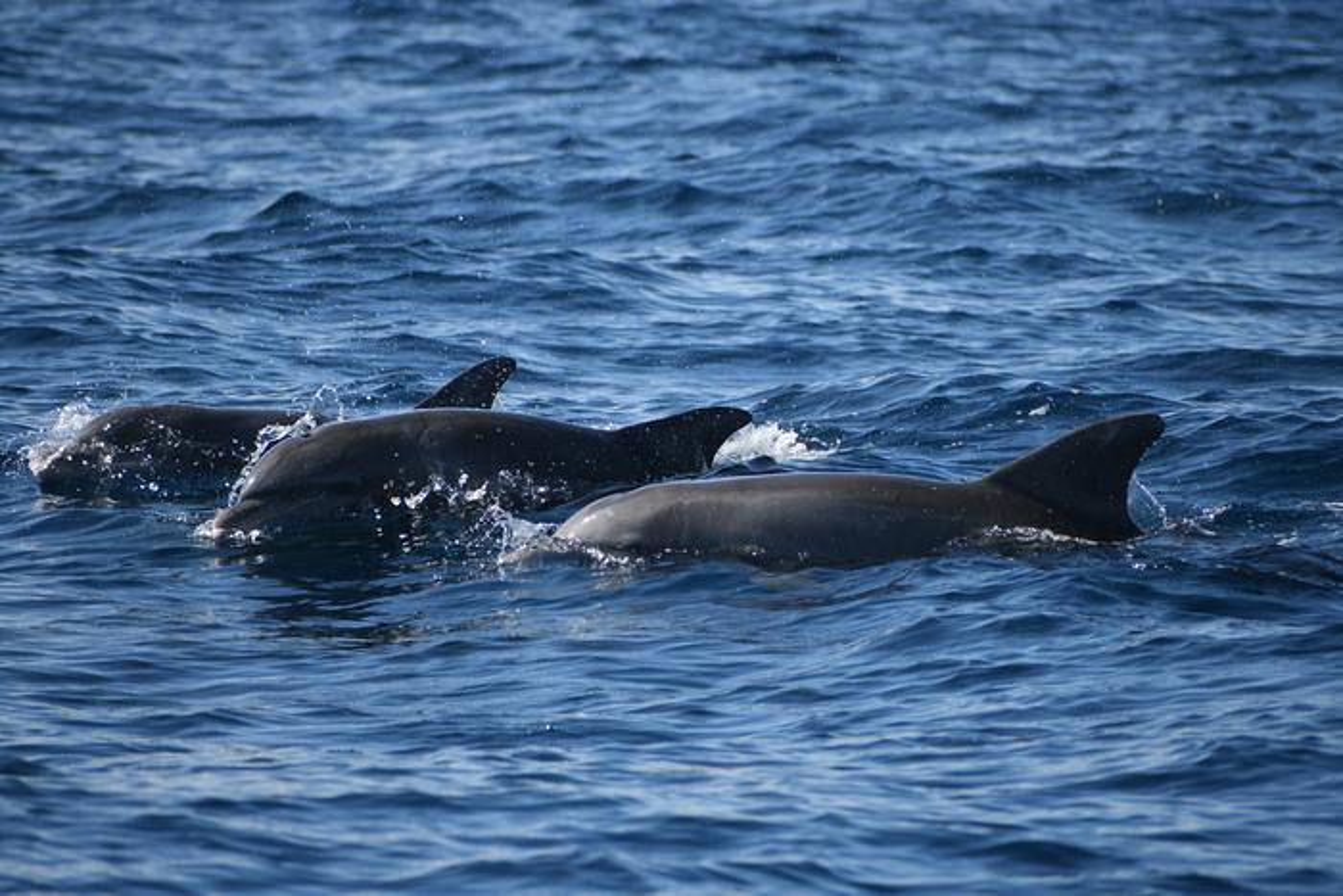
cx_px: 672
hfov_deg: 4.6
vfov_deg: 3.1
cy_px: 448
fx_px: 16790
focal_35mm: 450
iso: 320
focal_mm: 300
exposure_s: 1/1000
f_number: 7.1
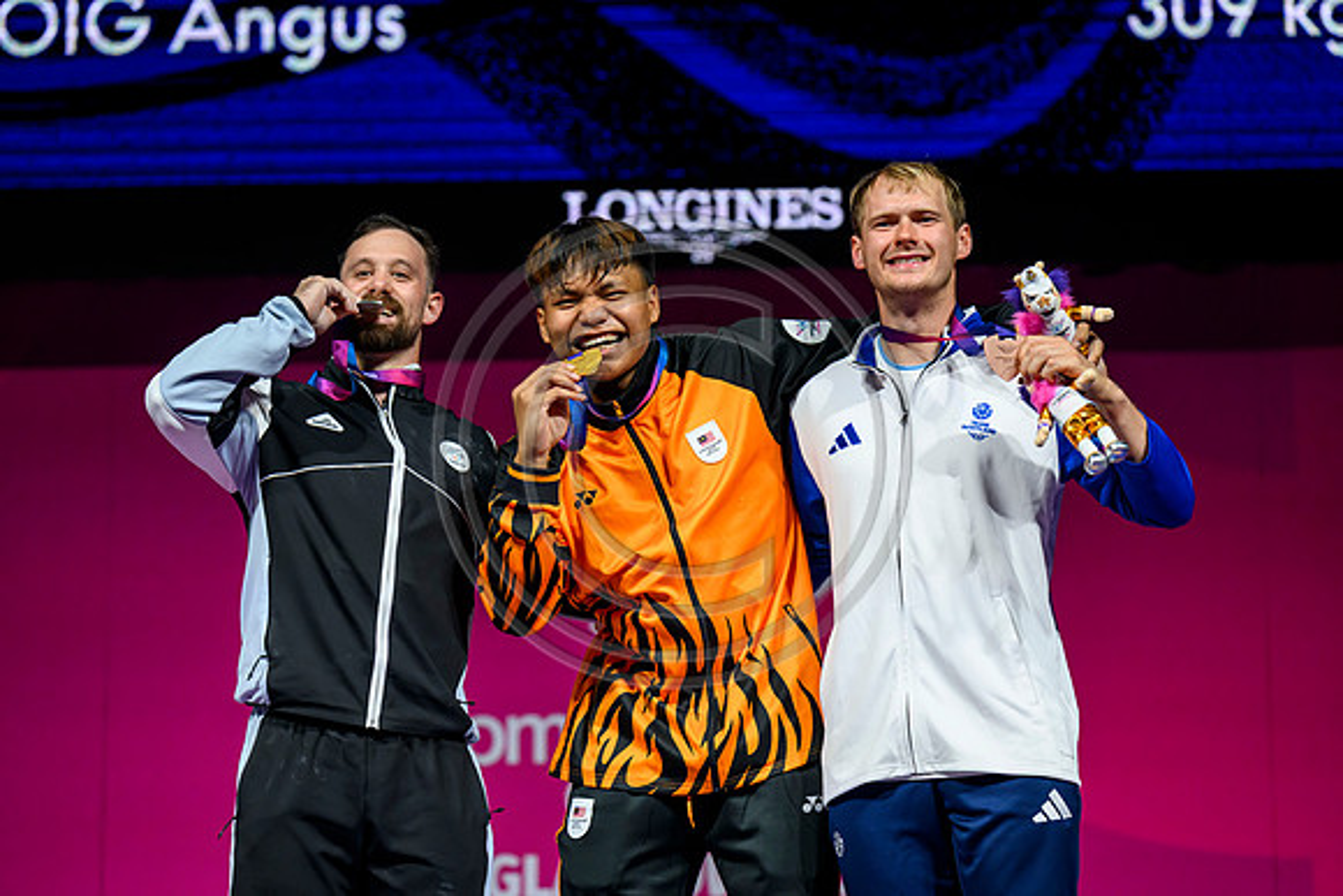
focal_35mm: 130
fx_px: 4851
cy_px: 448
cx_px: 672
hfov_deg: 15.8
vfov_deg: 10.6
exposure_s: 1/1250
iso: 2500
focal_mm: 130
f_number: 3.2
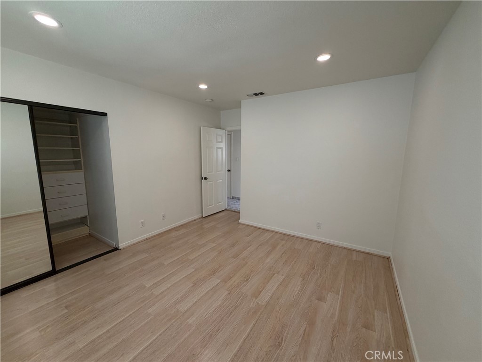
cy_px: 181
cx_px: 241
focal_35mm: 14
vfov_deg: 85.7
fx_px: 195
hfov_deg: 102.1
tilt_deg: -7.9
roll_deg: -0.1
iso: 200
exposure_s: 1/60
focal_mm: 2.22
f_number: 2.2
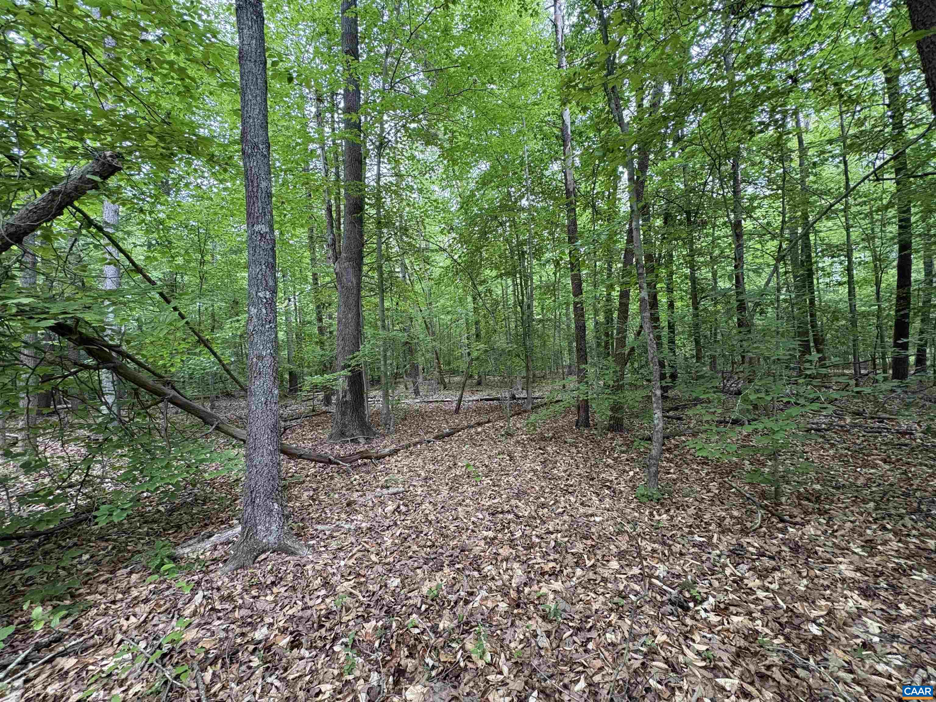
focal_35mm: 14
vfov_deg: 85.7
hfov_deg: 102.1
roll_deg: +4.6
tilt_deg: +2.6
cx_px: 468
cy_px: 351
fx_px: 379
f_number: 2.2
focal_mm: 2.22
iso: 200
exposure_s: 1/89
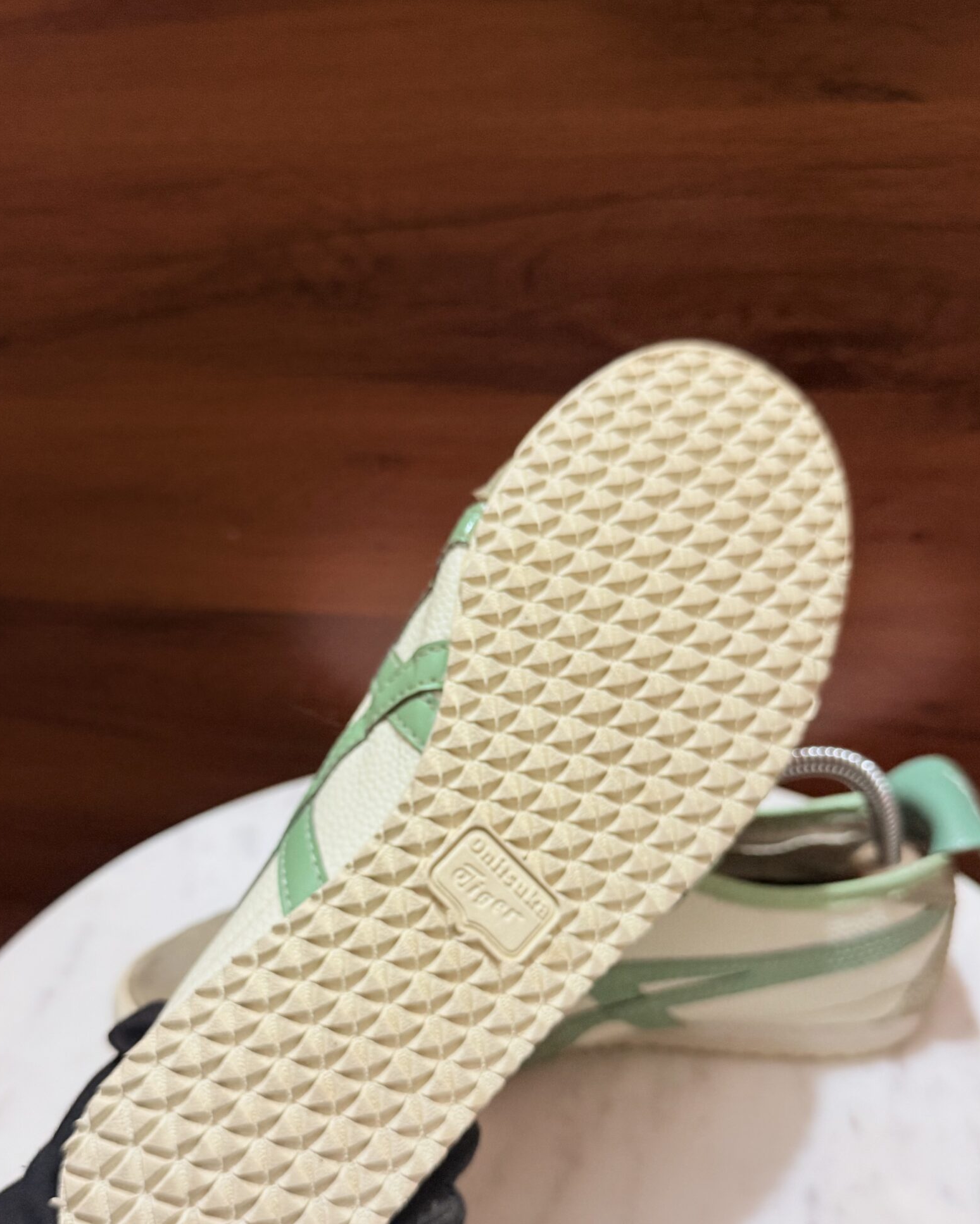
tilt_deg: -28.4
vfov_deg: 56.7
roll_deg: +2.2
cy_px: 738
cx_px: 480
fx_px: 1124
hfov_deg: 47.1
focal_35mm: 31
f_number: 1.78
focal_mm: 6.76
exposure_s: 1/50
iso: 200
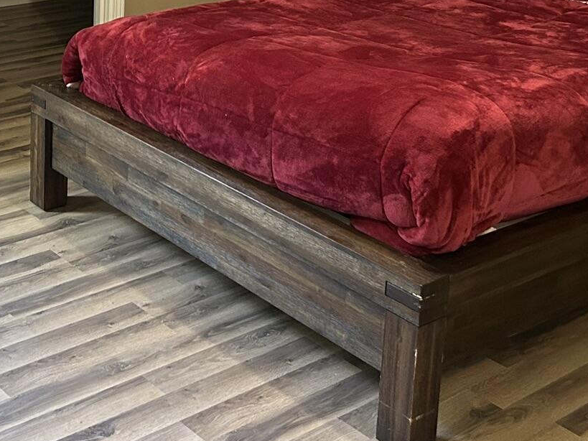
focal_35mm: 65
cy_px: -37
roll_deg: -0.7
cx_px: 131
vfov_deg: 21.5
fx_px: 1104
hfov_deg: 29.3
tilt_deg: -11.2
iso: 400
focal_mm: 5.7
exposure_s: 1/60
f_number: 1.5
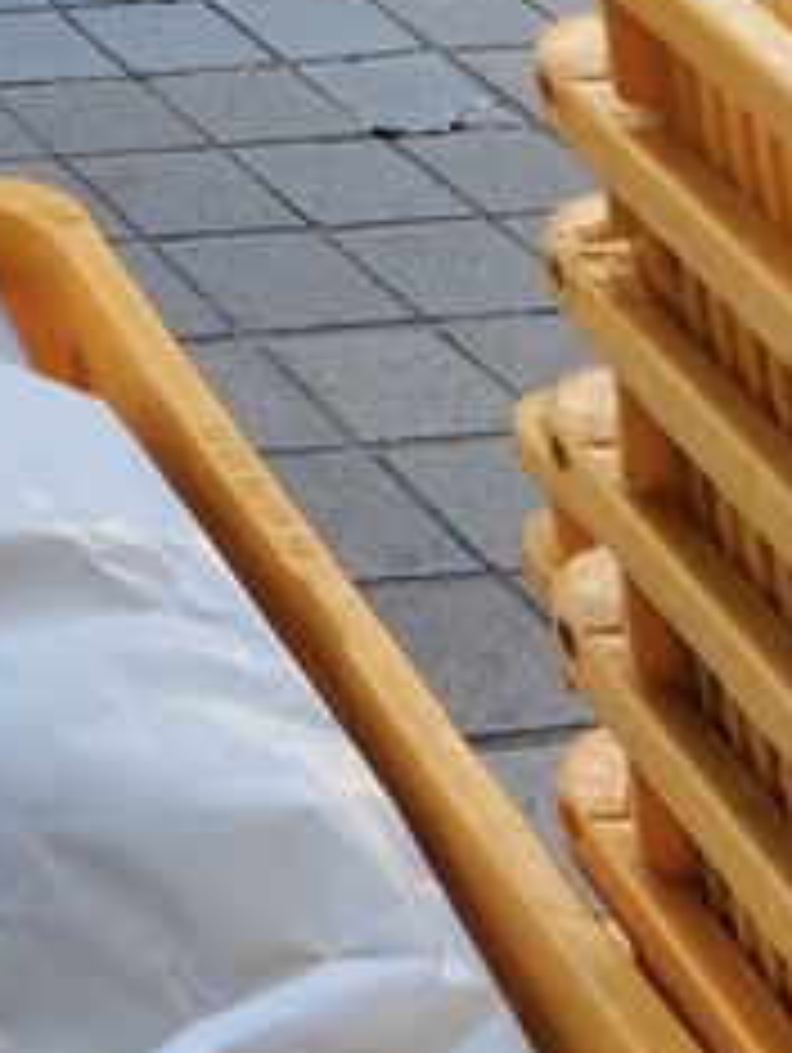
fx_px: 2862
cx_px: -166
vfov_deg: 18.5
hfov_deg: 15.2
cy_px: -506
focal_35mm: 94
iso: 20
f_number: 1.8
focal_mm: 5.4
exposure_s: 1/237
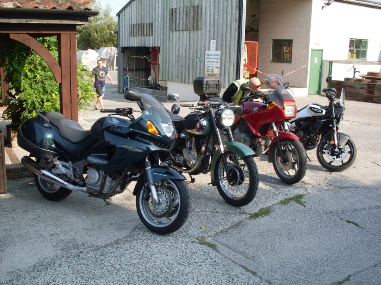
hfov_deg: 49.0
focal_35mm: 38
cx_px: 190
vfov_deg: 37.7
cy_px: 142
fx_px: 418
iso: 80
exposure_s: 1/90
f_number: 8.4
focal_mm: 6.3
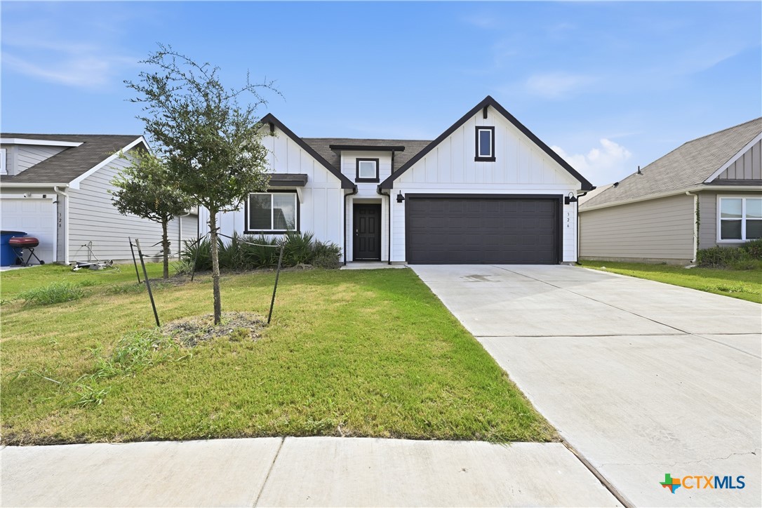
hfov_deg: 100.4
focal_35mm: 15
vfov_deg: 77.3
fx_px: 317
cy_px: 254
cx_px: 381
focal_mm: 15
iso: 250
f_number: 8
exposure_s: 1/250
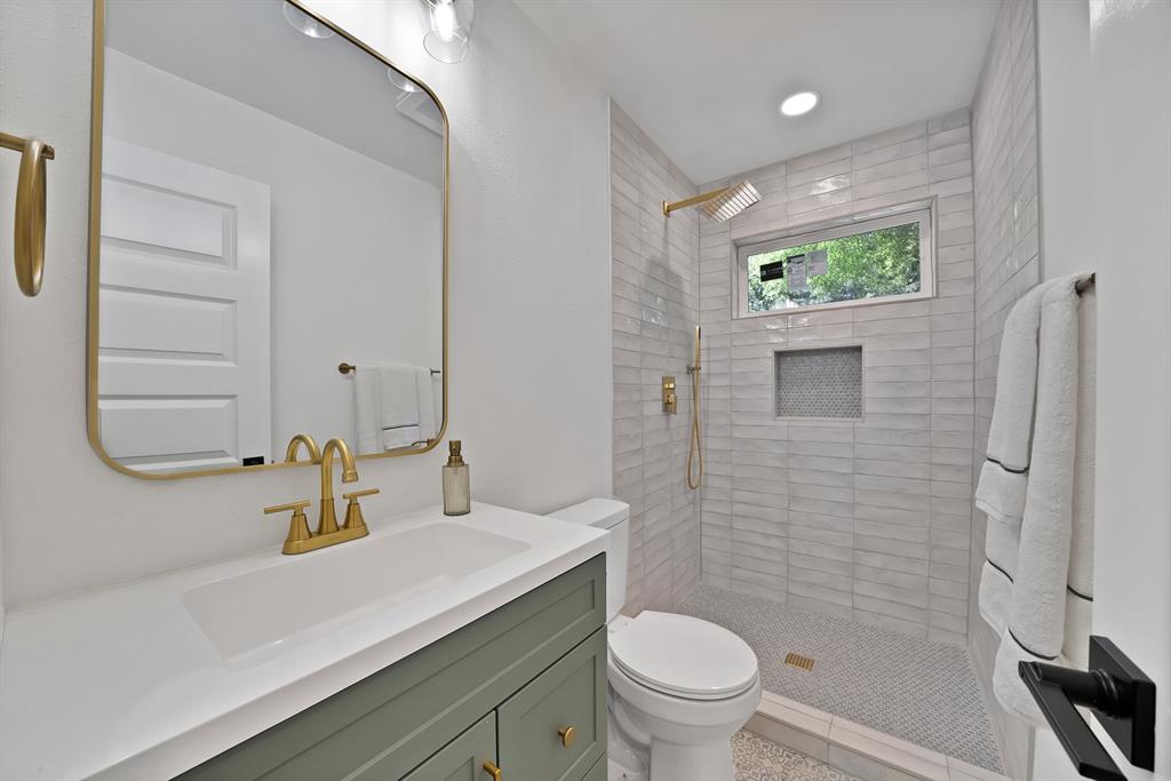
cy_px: 390
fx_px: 390
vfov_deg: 90.0
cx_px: 586
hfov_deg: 112.6
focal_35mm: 12
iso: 640
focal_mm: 12
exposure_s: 1/8
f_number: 9
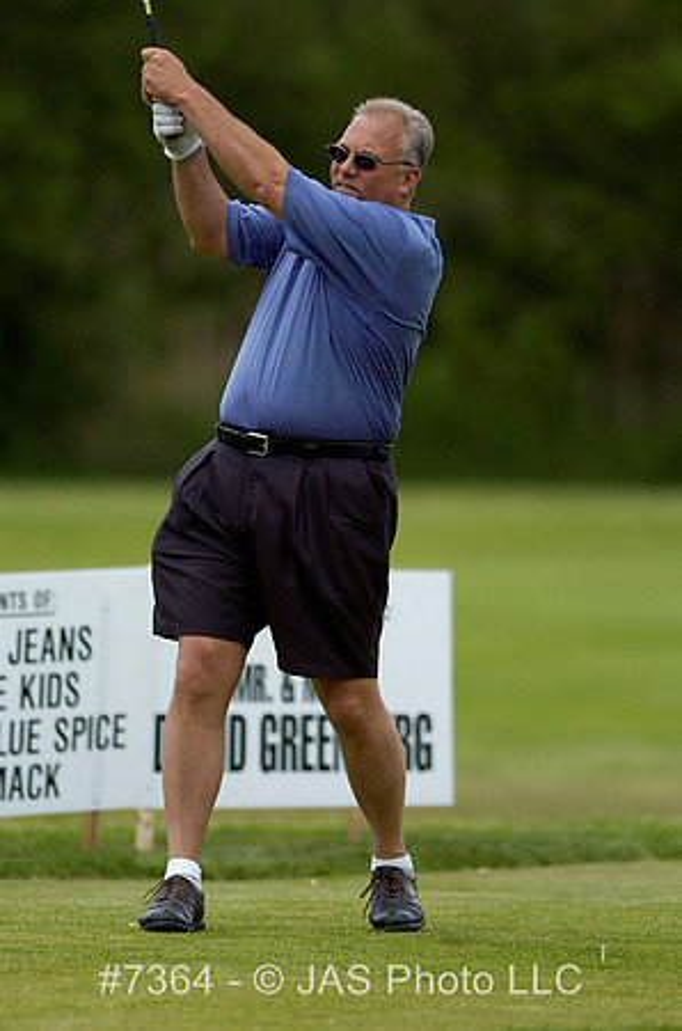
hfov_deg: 3.0
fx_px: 12846
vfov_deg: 4.6
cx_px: 341
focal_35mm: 450
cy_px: 516
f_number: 2.8
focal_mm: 300
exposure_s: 1/1250
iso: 200
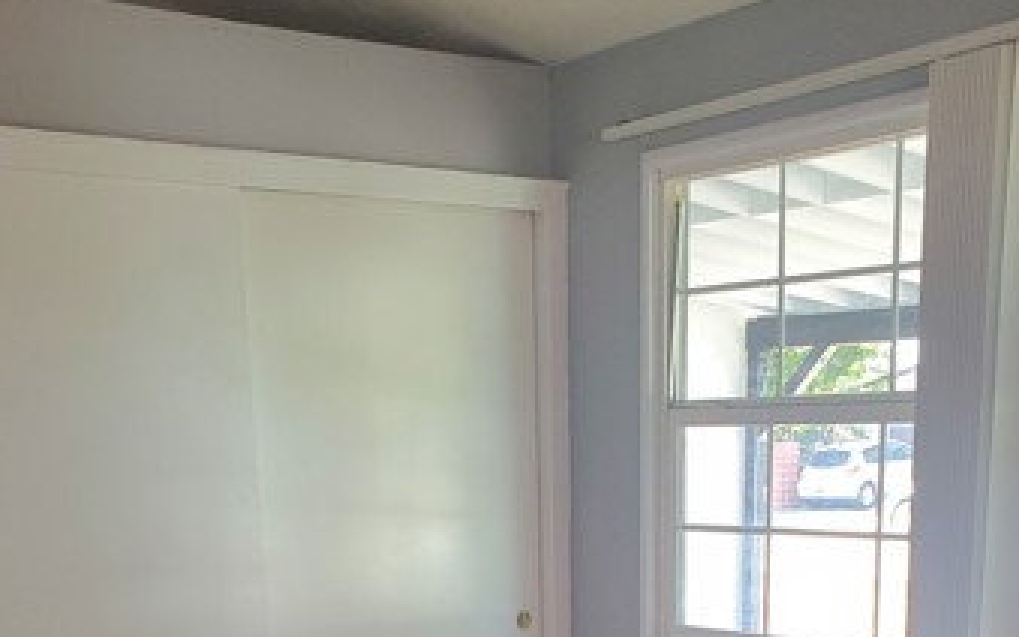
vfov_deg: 22.4
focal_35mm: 52
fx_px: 1444
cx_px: 493
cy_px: 820
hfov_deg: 38.9
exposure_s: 1/60.2
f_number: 2.4
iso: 100
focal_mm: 4.3
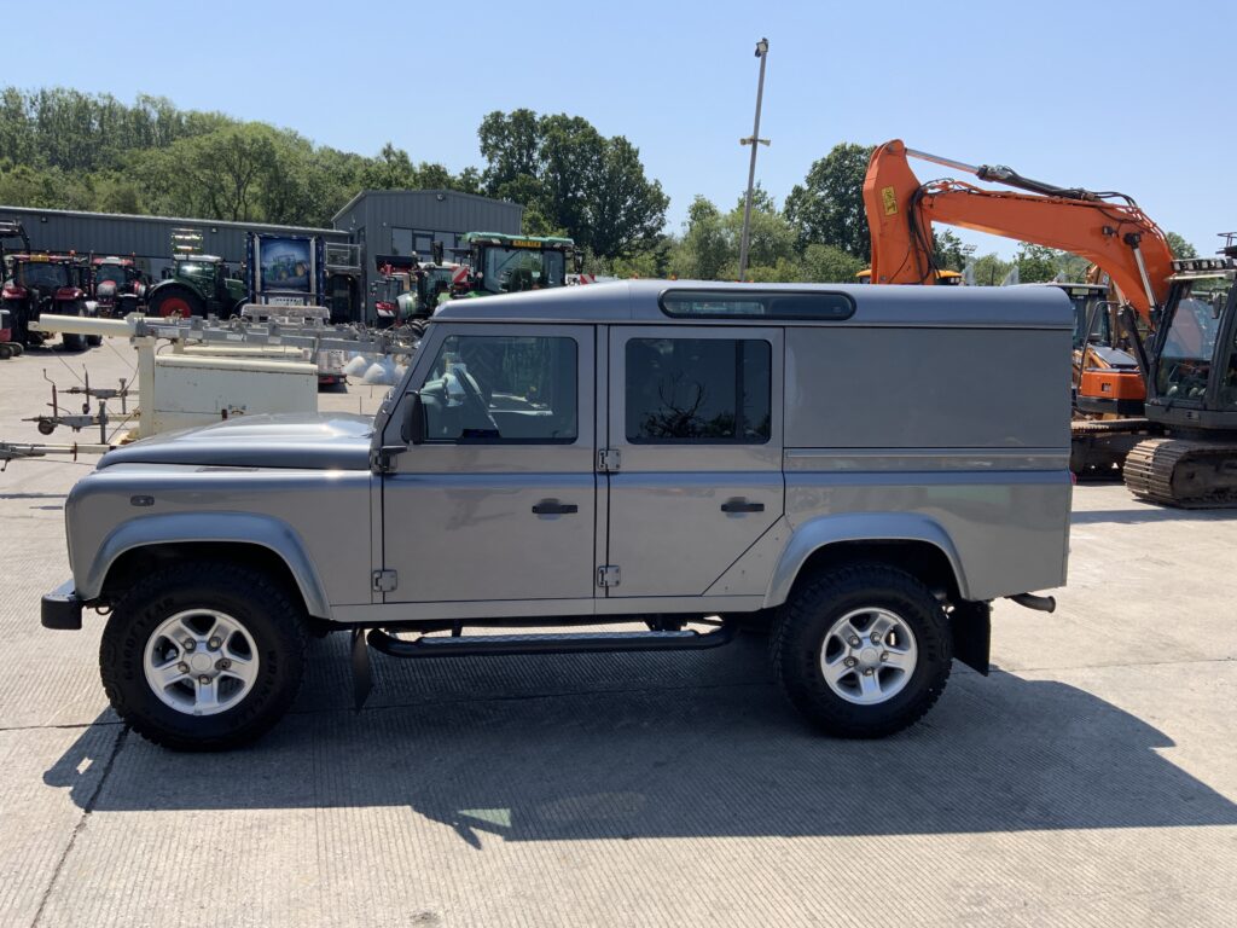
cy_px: 464
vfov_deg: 48.2
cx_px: 618
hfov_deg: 61.7
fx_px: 1036
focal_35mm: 29
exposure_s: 1/1451
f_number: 1.8
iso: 16
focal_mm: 3
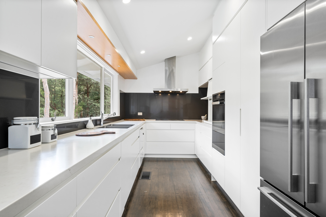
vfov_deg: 64.6
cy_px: 108
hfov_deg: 86.9
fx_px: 172
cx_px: 163
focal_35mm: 19
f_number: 9
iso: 100
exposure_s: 1/6
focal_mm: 19
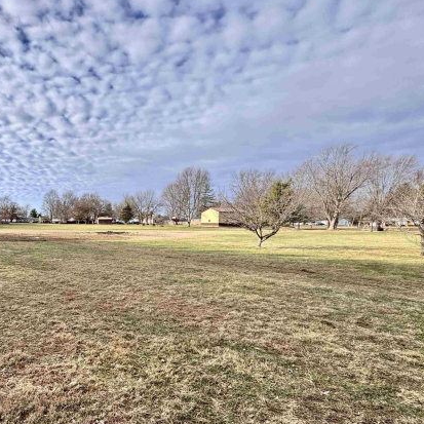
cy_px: 247
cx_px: 89
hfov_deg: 68.2
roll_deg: -0.1
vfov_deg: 74.3
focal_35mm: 20
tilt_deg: -5.2
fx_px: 277
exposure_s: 1/1672
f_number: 2.2
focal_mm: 2.22
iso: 50
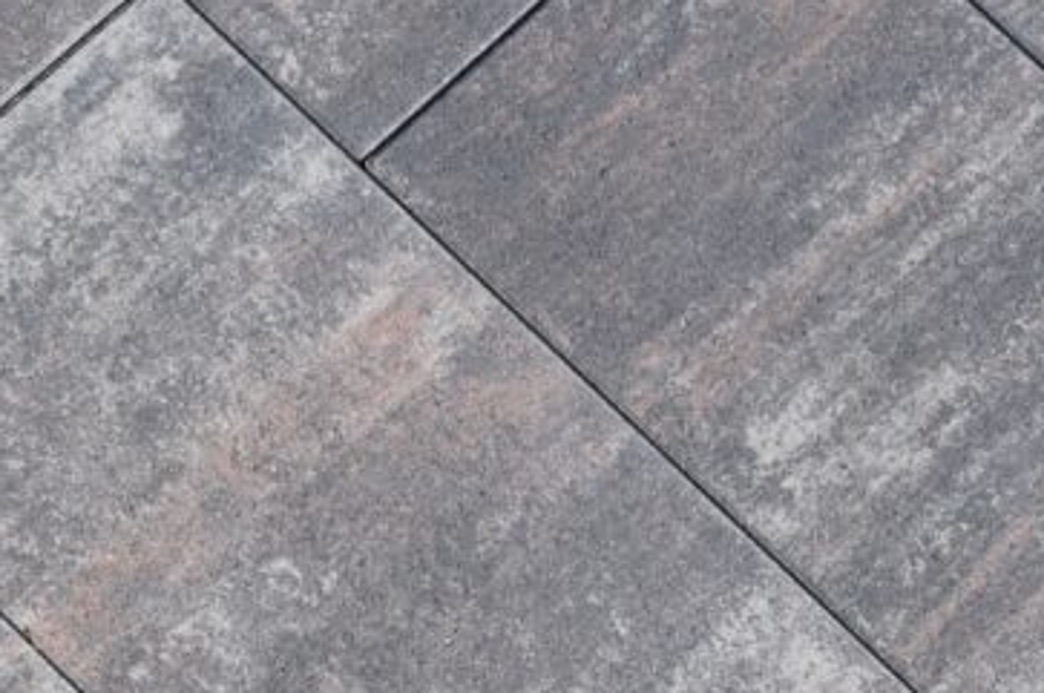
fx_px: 4663
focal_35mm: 161
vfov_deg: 8.4
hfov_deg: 12.8
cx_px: 618
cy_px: 785
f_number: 10
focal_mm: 38
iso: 200
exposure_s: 1/400
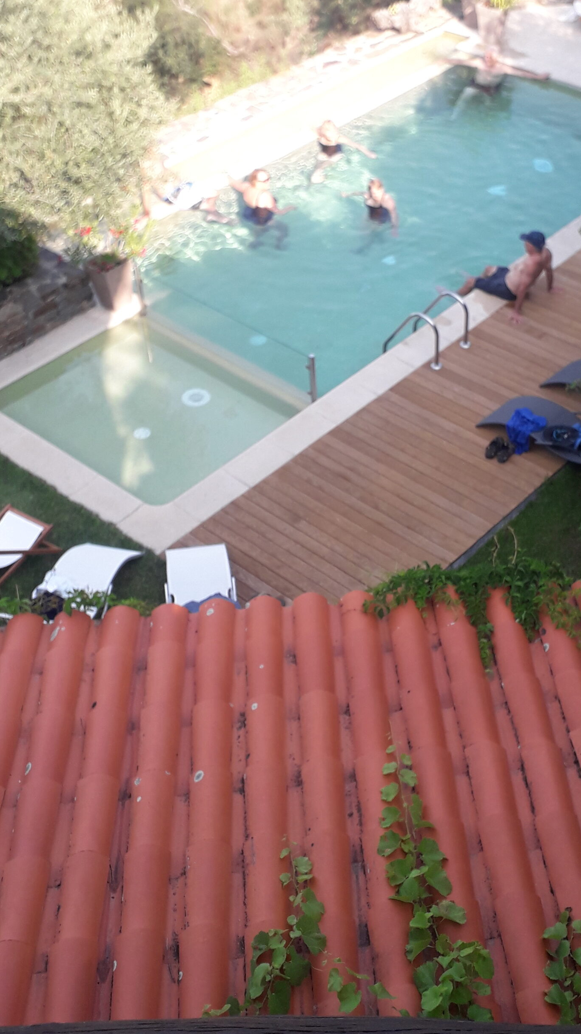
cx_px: 367
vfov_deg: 62.6
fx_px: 849
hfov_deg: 37.5
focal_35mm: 31
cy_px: 510
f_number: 1.9
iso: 40
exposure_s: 1/397
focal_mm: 3.6
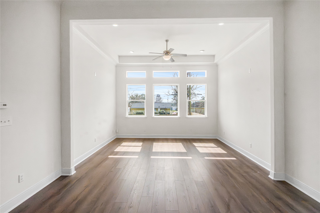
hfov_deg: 95.0
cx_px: 160
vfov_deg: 72.1
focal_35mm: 16
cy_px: 106
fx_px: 147
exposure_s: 1/2000
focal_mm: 11
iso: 16000
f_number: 14
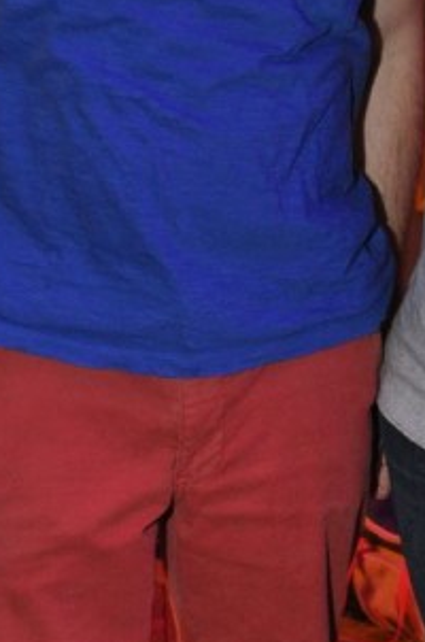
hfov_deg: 10.9
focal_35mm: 124
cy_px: 130
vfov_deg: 16.4
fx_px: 2206
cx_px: 445
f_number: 4
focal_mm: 26
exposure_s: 1/60
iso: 800
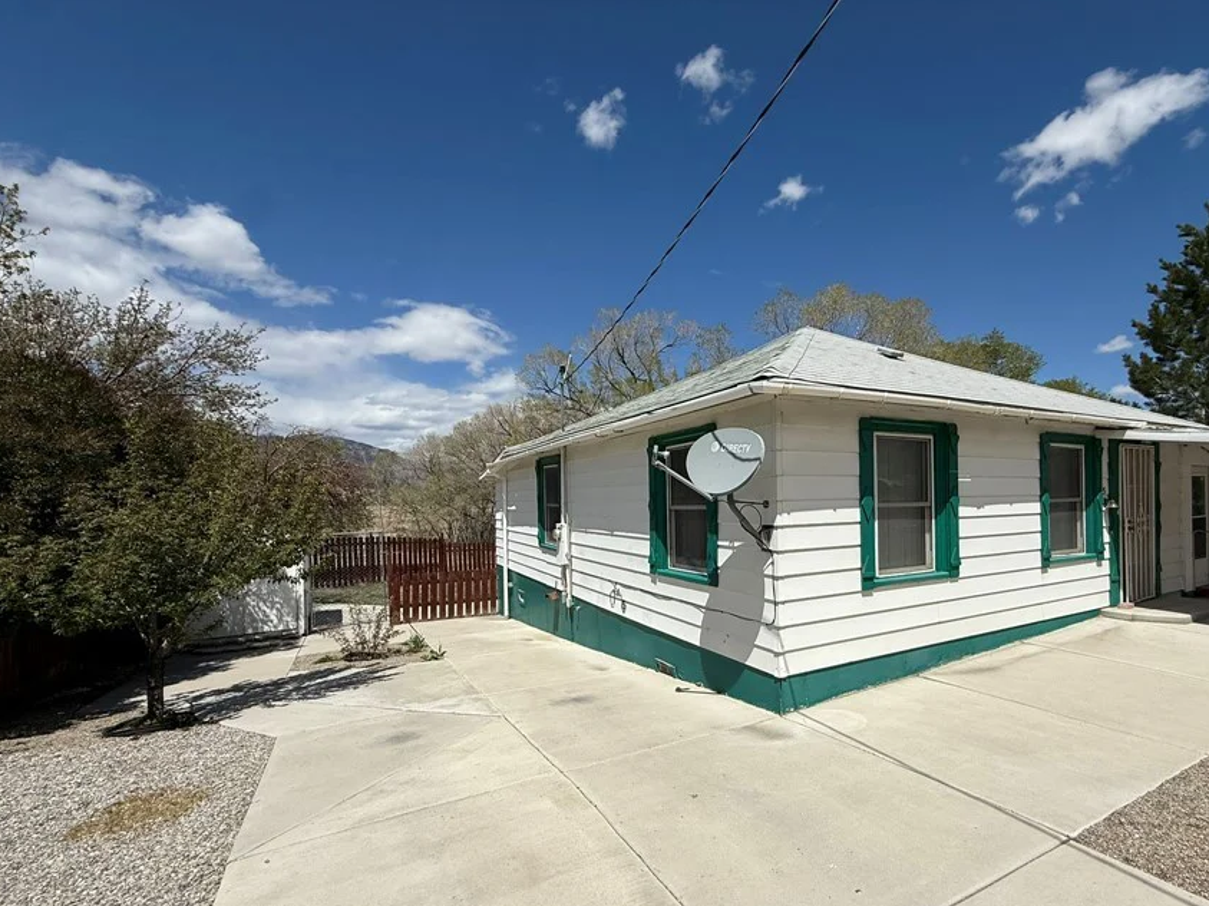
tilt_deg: -0.3
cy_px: 503
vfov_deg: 74.5
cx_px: 696
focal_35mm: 17
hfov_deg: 90.4
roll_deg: +0.5
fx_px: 594
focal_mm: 2.22
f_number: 2.2
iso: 50
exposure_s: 1/6173
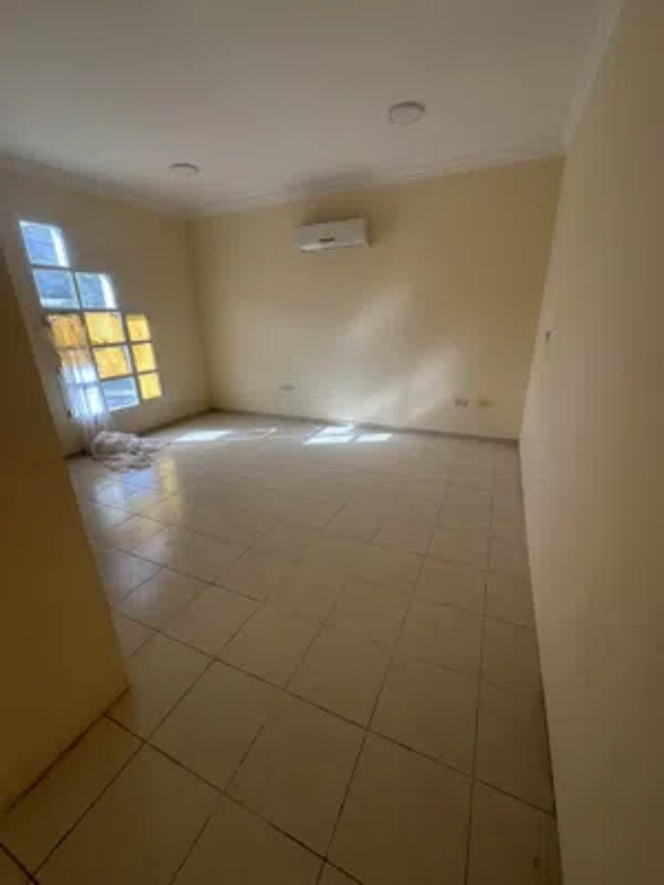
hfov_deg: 85.7
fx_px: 358
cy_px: 442
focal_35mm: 14
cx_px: 332
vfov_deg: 102.1
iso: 80
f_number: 2.2
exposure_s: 1/99
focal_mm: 2.22
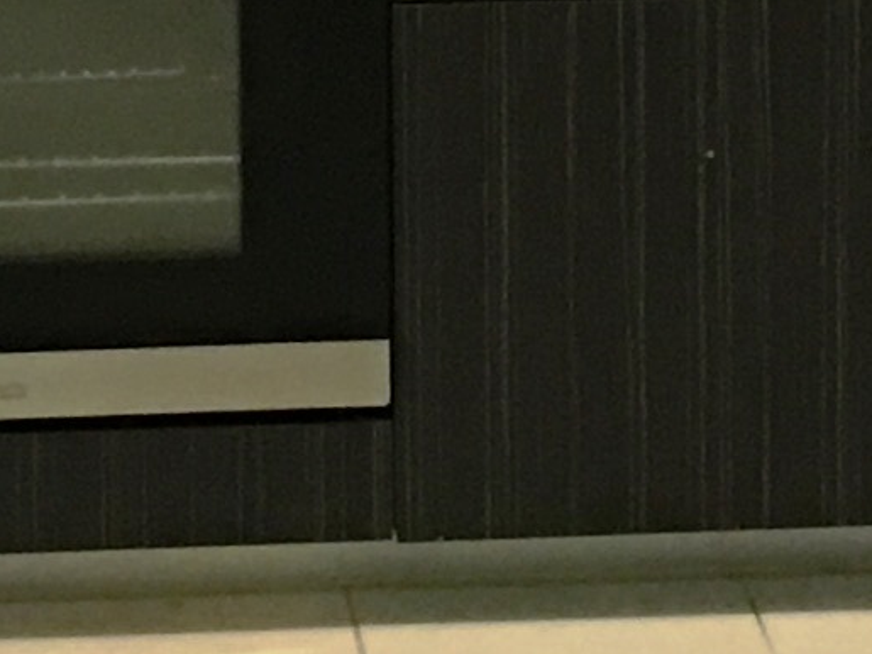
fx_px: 5717
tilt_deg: -6.4
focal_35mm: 227
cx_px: 428
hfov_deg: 8.7
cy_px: -723
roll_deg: -0.3
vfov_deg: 6.3
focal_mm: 4.15
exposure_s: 1/8
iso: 100
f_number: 2.2
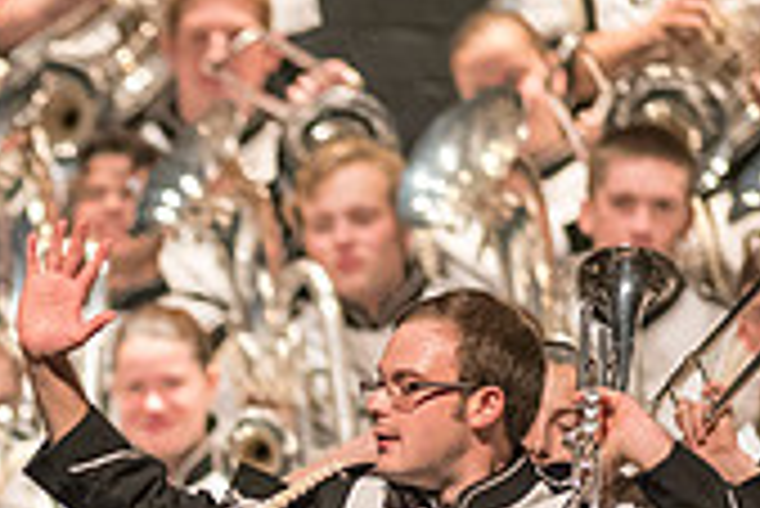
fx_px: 21720
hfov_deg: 2.0
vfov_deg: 1.3
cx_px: -369
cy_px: 825
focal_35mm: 1028
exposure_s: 1/500
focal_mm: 300
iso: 4000
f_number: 2.8
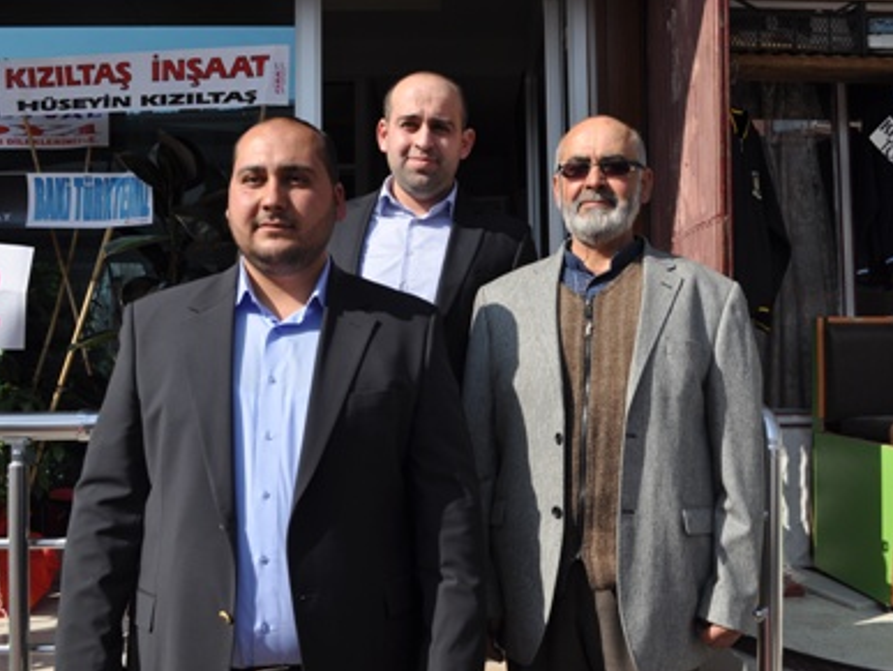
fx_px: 1033
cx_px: 494
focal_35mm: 40
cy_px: 337
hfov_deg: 46.7
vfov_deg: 36.0
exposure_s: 1/320
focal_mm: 24
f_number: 9
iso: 200
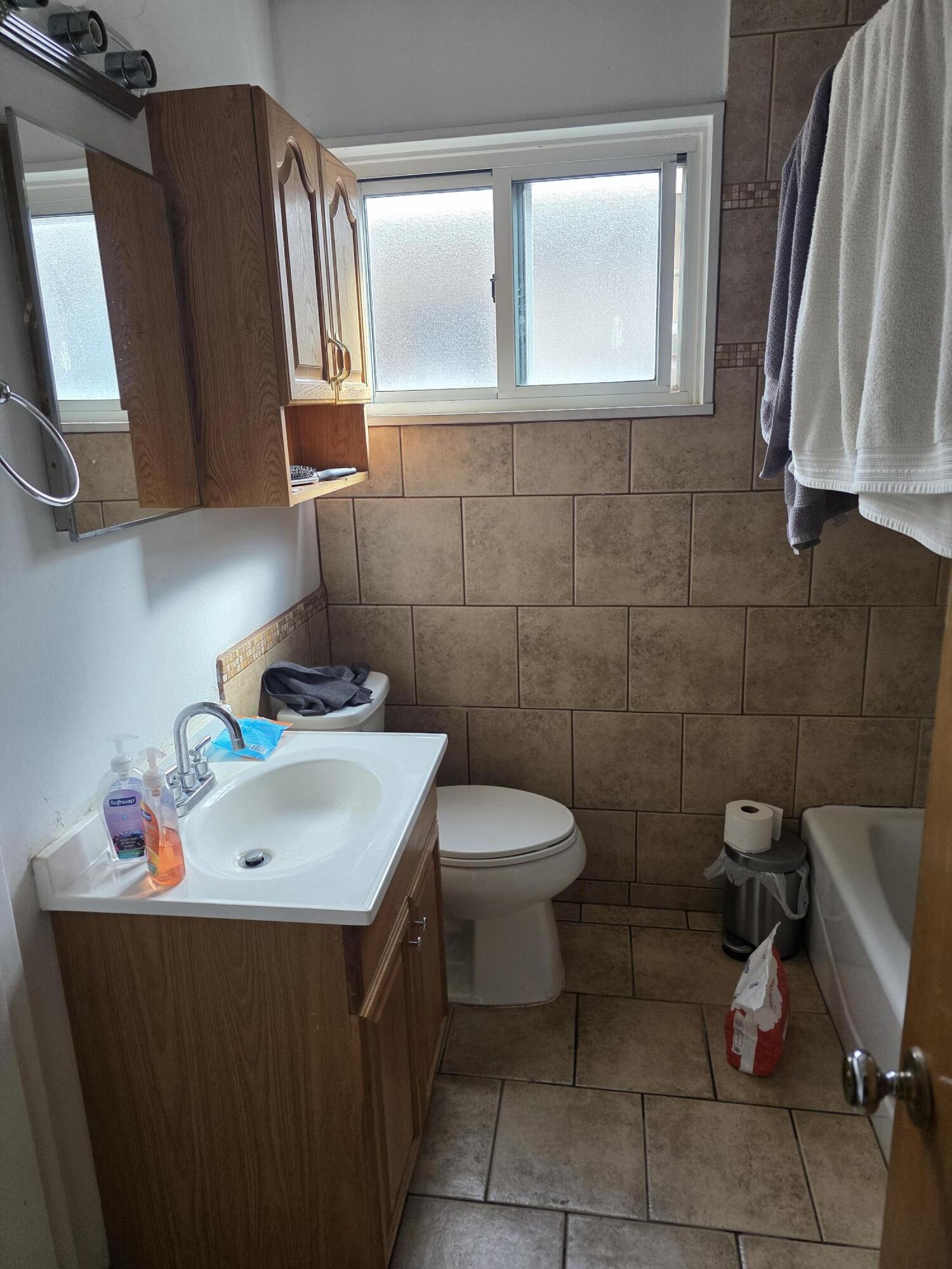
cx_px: 476
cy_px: 634
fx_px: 843
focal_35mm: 23
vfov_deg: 73.9
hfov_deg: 58.9
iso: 200
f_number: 1.7
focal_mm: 6.3
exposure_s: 1/180
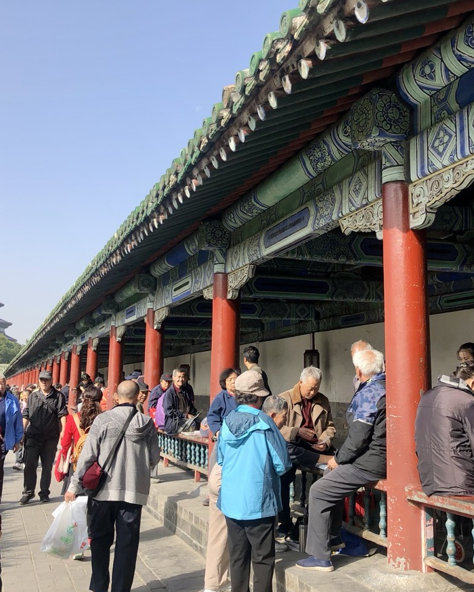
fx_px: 701
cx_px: 296
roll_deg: +0.0
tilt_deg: +9.0
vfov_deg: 45.7
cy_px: 270
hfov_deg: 37.1
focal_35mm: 40
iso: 20
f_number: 1.8
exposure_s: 1/979
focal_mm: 3.99
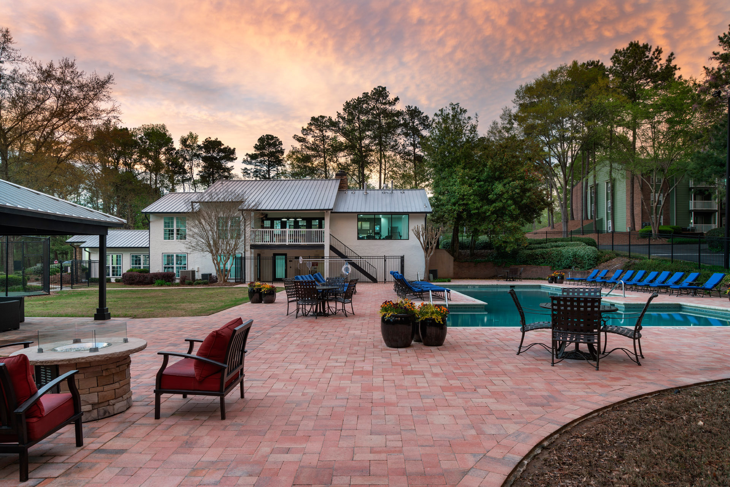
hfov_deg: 73.7
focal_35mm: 24
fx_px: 487
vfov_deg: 53.2
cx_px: 365
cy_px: 244
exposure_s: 1/1.25
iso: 50
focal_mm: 24
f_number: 14
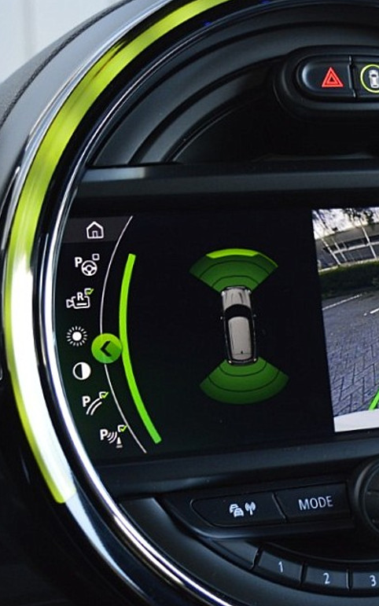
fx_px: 1008
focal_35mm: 61
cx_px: 294
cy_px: 317
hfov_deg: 21.1
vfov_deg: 33.5
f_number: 4.5
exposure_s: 1/60
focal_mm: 22
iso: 800
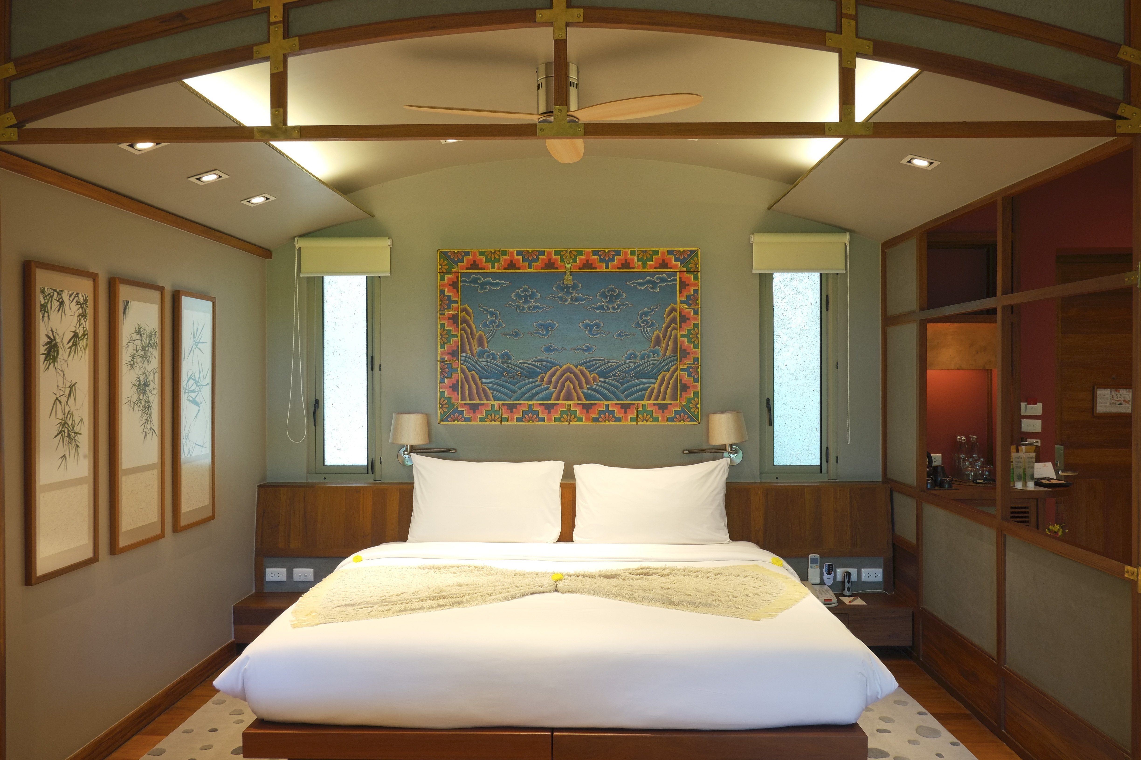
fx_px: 856
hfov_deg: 67.4
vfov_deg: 47.9
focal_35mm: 27
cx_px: 570
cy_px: 380
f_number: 8
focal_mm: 18
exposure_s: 1/4
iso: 250
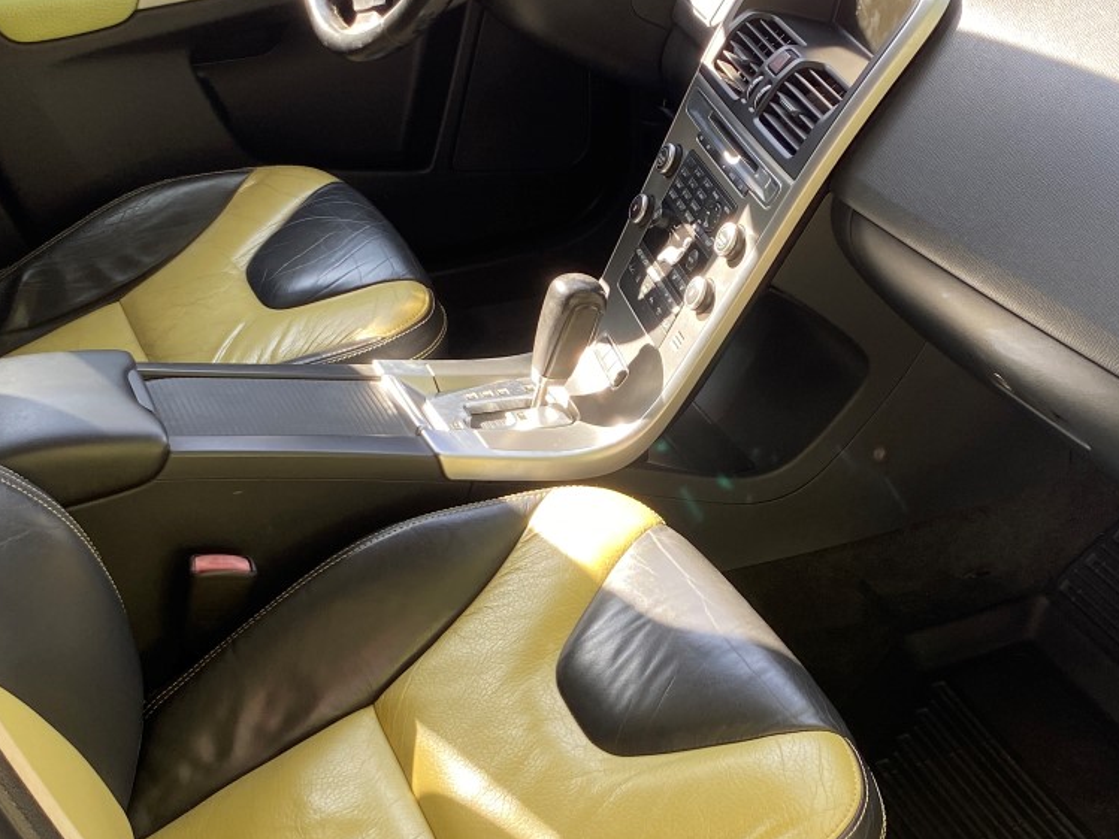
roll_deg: -1.5
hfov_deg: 38.1
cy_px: 454
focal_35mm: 50
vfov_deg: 29.1
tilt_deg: -33.8
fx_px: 1617
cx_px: 663
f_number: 1.8
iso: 50
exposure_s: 1/121
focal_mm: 4.25
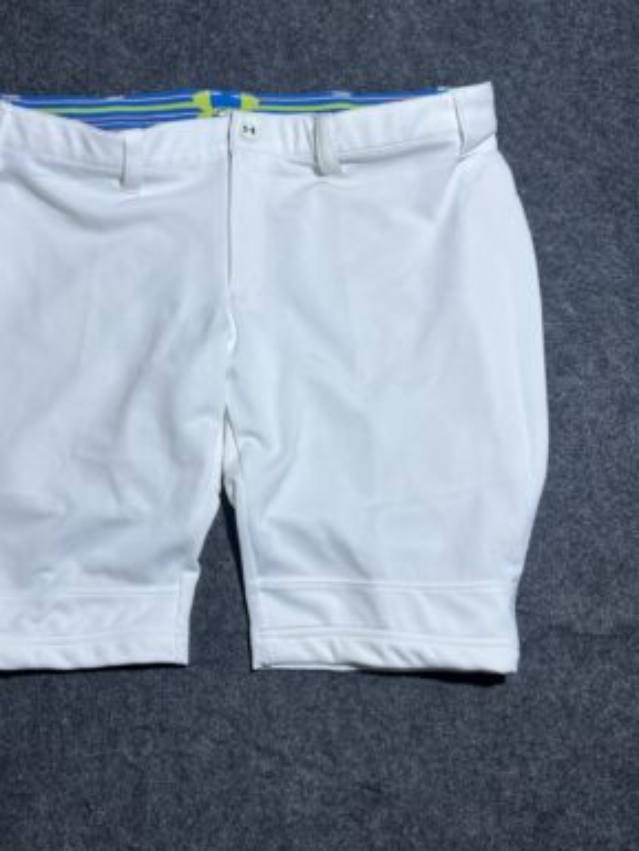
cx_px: 226
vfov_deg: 51.2
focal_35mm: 36
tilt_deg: -58.4
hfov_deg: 39.3
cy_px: 479
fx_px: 886
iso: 32
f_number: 1.5
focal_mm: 5.7
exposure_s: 1/100
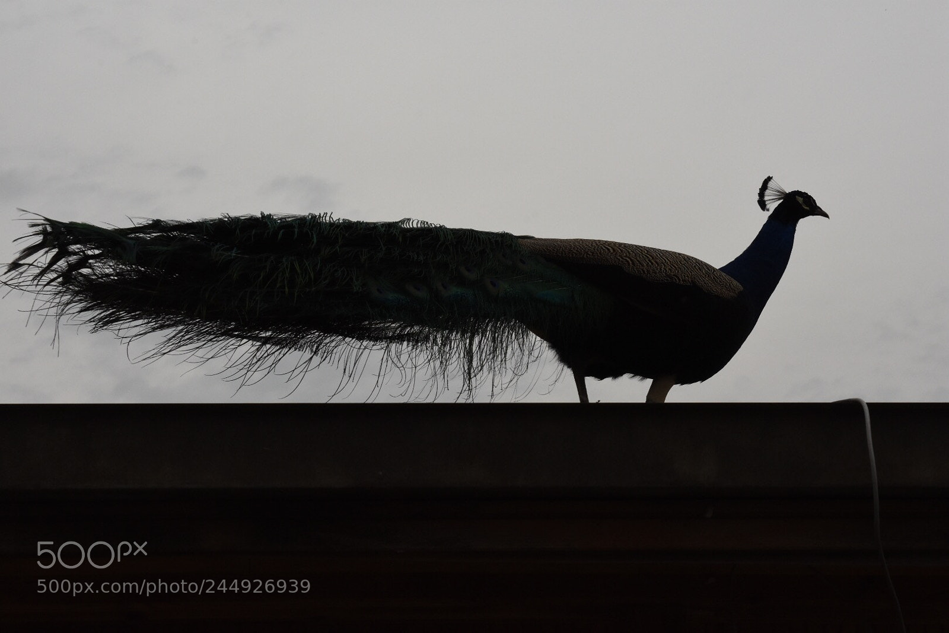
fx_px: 2056
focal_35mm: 78
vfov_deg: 17.5
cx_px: 474
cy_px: 316
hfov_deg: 26.0
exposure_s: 1/400
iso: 800
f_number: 10
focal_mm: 52
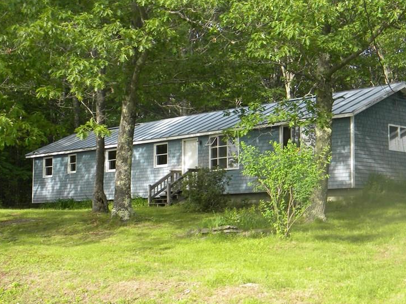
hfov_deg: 29.3
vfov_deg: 22.3
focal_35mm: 66
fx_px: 774
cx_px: 243
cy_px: 163
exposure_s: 1/130
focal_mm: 8.6
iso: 80
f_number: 3.9
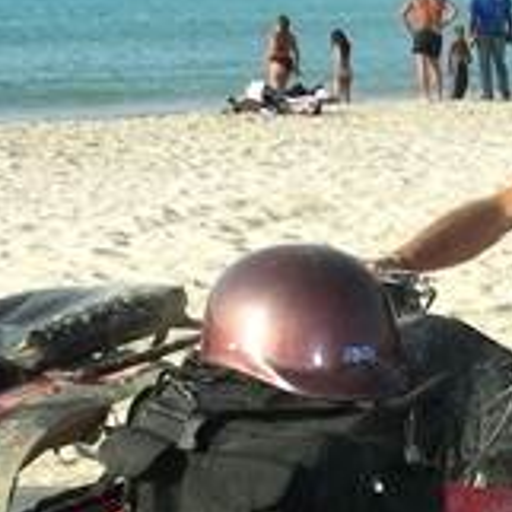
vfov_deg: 13.8
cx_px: 534
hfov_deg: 13.7
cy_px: 483
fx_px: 2092
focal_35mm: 125
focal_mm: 6.3
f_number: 4
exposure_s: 1/390
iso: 50
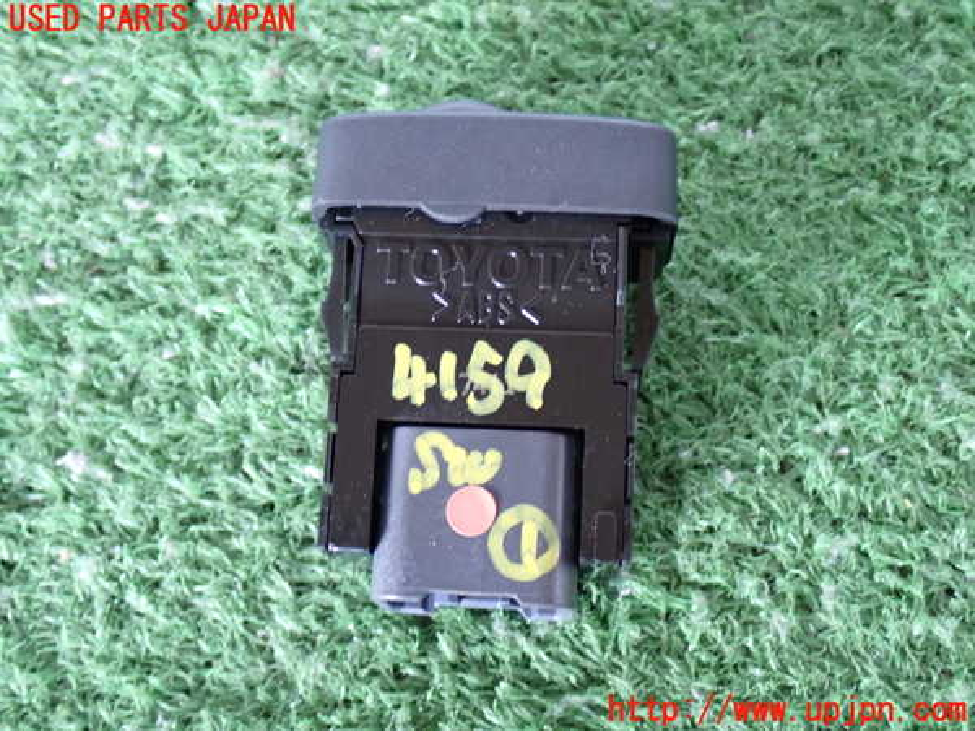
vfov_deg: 27.0
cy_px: 366
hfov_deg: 35.5
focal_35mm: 54
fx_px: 1521
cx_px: 488
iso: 800
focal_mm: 9.65
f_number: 3.3
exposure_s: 1/20
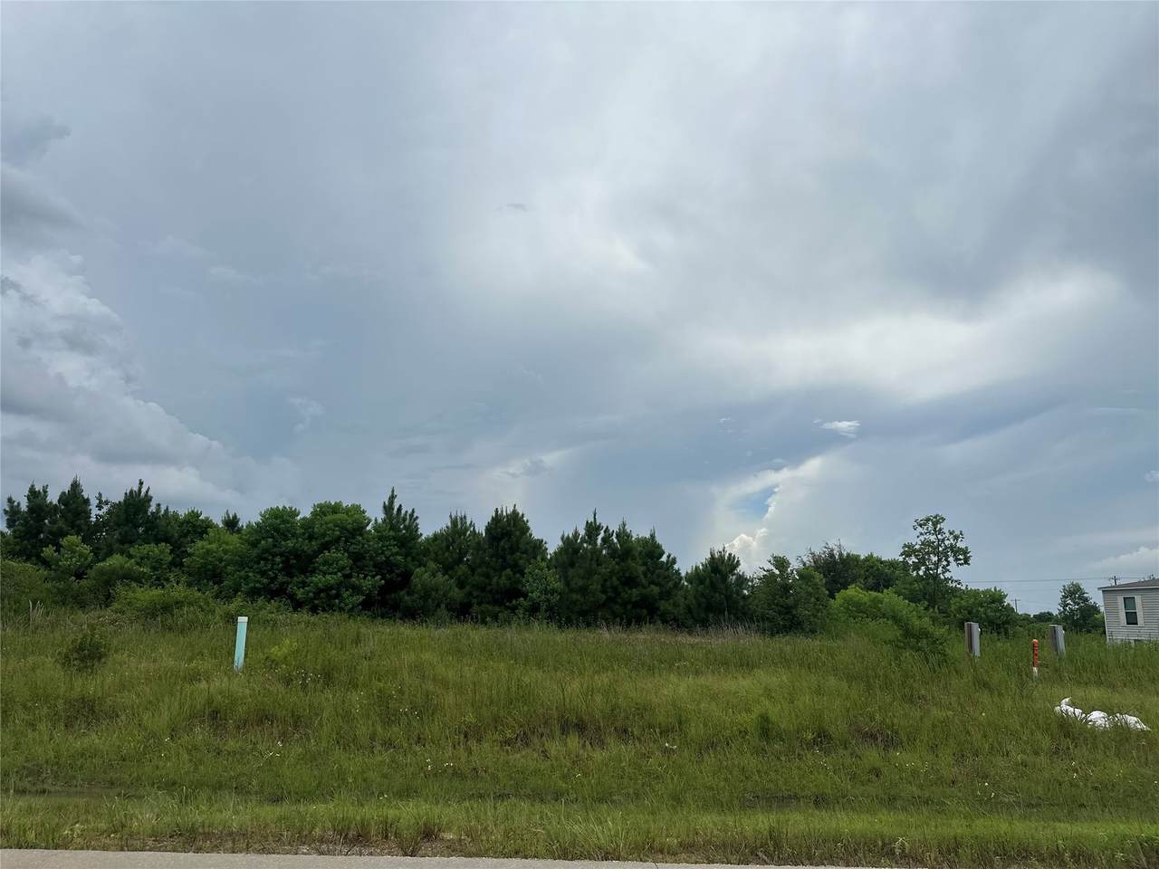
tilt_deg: +12.8
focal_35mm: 24
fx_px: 804
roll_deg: -1.6
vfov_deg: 56.8
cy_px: 434
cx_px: 580
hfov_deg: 71.6
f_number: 1.78
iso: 80
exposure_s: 1/8929
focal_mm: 6.86
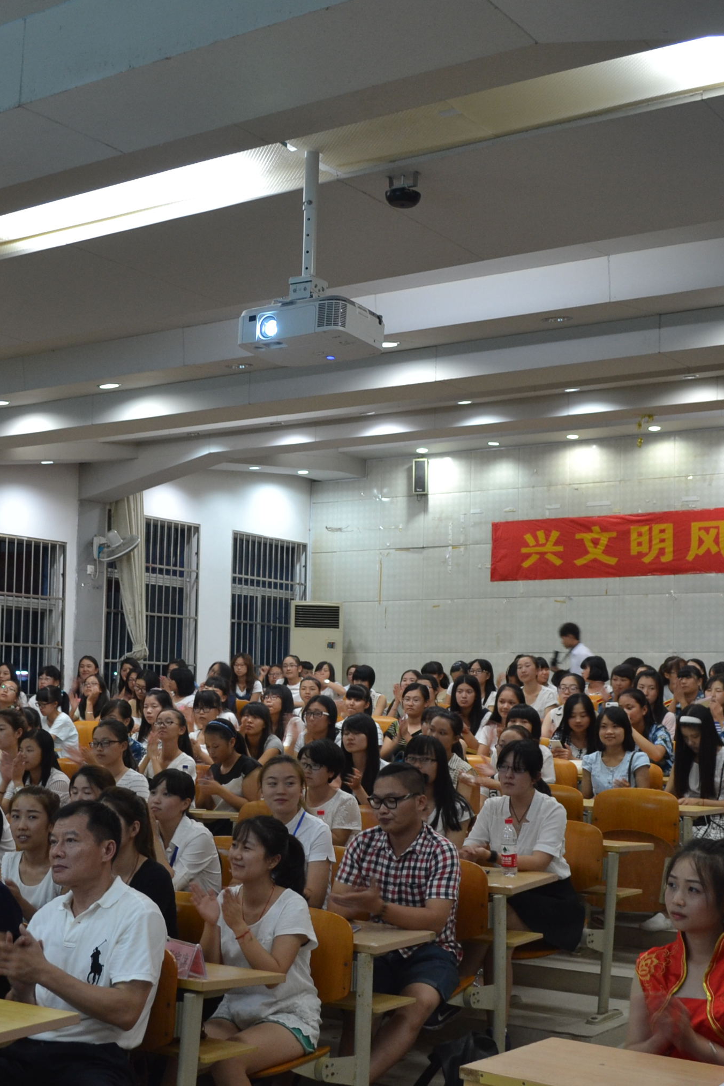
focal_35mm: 46
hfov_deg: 29.2
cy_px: 615
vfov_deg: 42.7
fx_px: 1388
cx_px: 299
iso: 400
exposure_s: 1/20
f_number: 3.5
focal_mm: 18
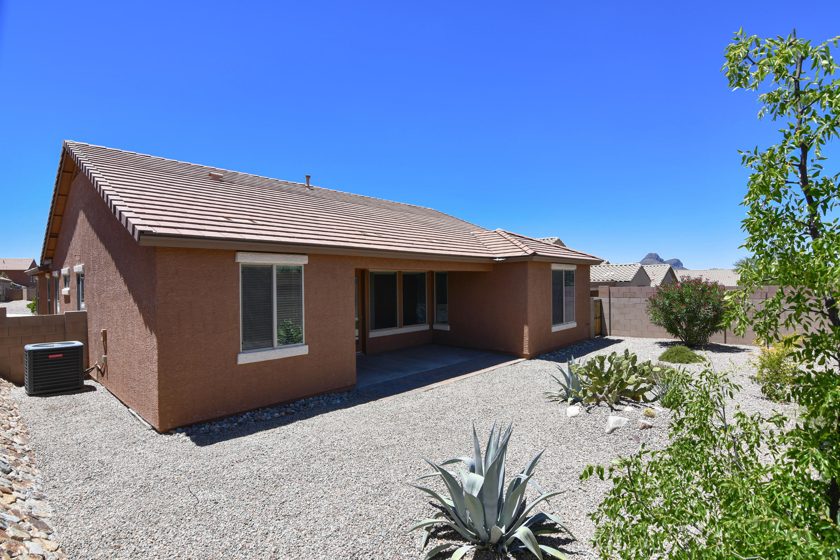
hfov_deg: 96.7
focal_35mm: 16
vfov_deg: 73.7
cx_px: 420
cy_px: 280
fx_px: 373
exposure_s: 1/320
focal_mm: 11
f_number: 9
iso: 100
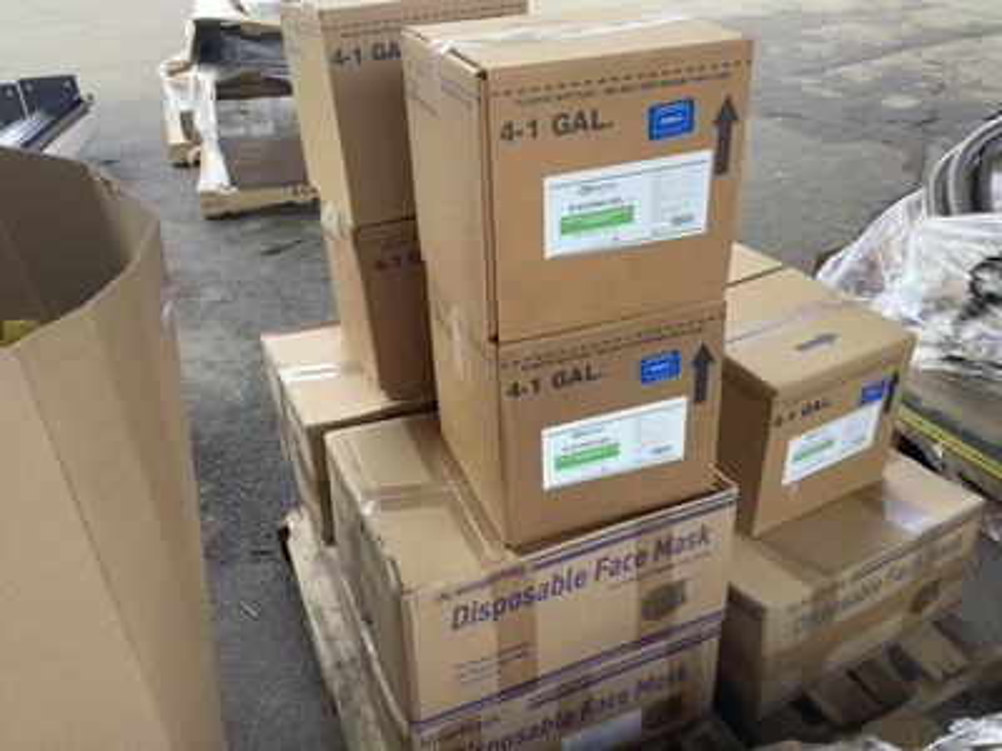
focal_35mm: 31
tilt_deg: -31.0
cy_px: 376
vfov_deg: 45.4
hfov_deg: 58.4
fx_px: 897
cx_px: 501
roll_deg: +3.8
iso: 25
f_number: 2.4
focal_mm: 3.3
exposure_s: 1/100
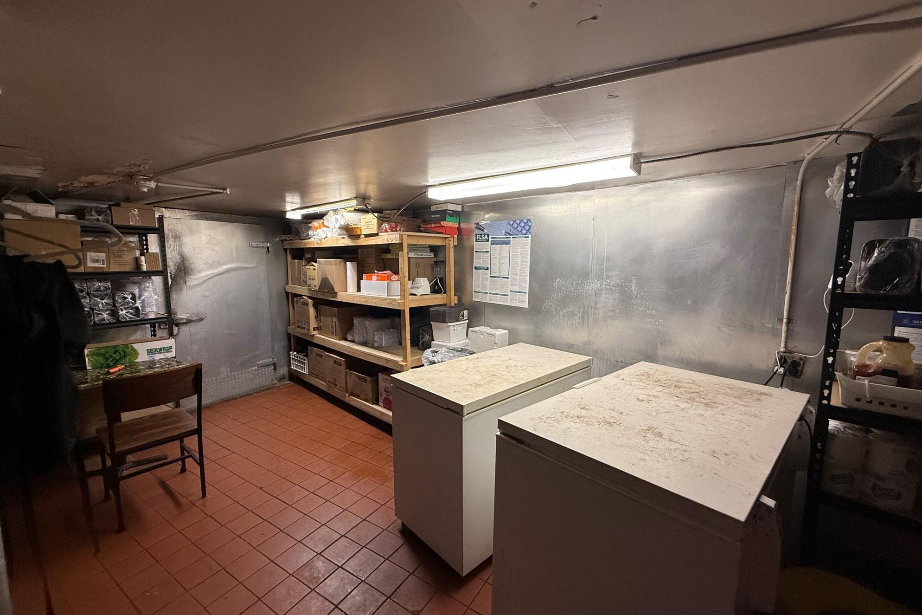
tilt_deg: -7.6
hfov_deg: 100.4
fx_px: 384
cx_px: 456
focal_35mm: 15
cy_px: 305
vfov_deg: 77.3
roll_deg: -1.2
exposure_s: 1/120
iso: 200
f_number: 2.2
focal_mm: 2.22
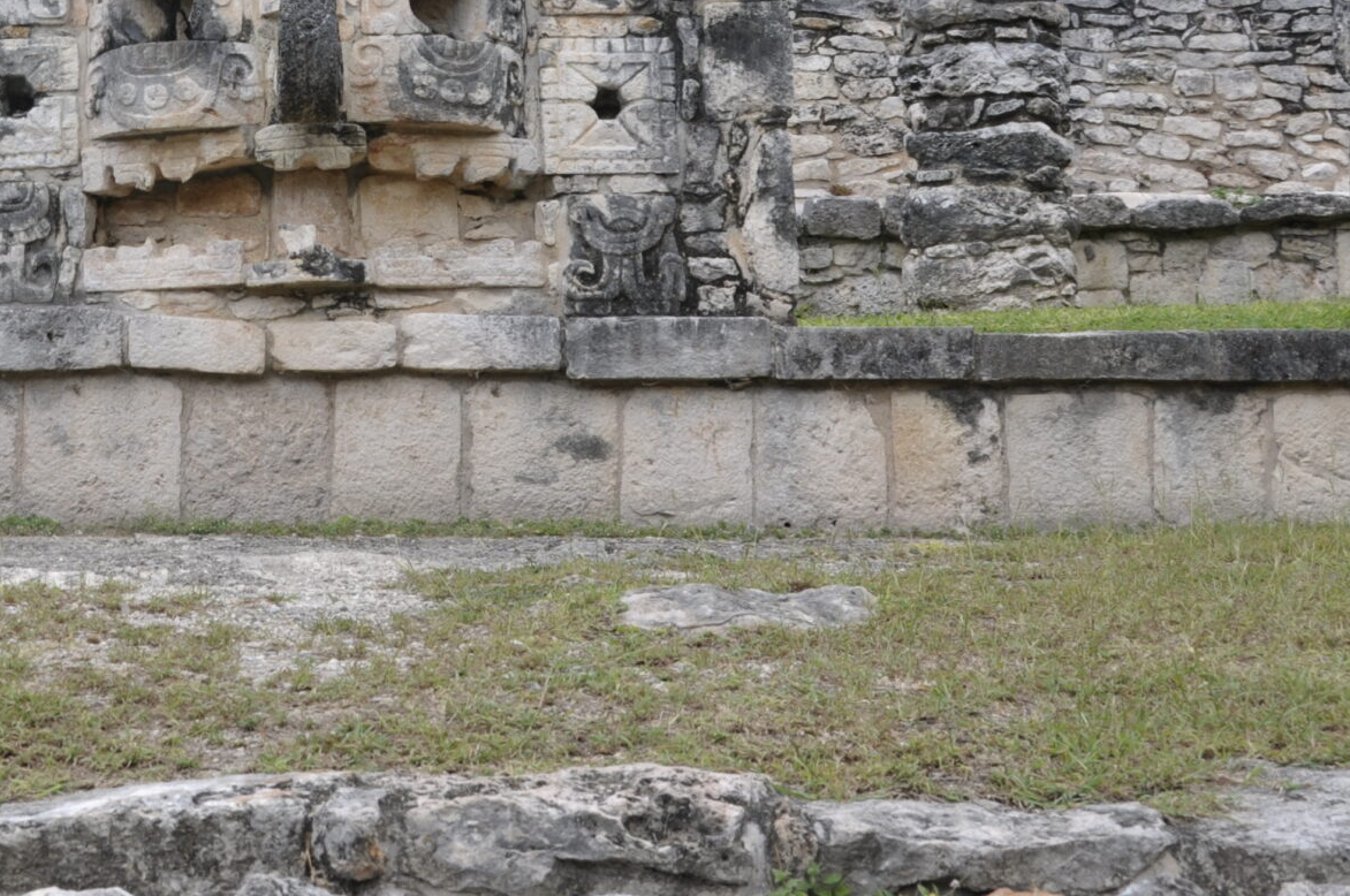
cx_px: 199
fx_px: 2209
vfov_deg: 22.2
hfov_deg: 32.7
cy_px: 41
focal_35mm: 59
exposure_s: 1/250
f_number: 5.6
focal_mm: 18
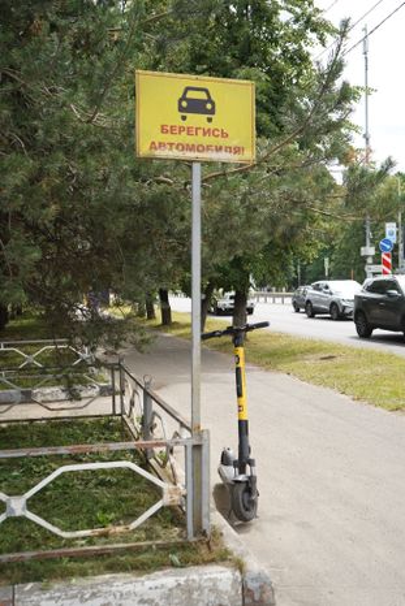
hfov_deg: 33.4
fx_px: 674
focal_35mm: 40
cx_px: 202
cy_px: 303
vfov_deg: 48.4
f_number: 5.6
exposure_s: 1/250
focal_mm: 40
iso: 100
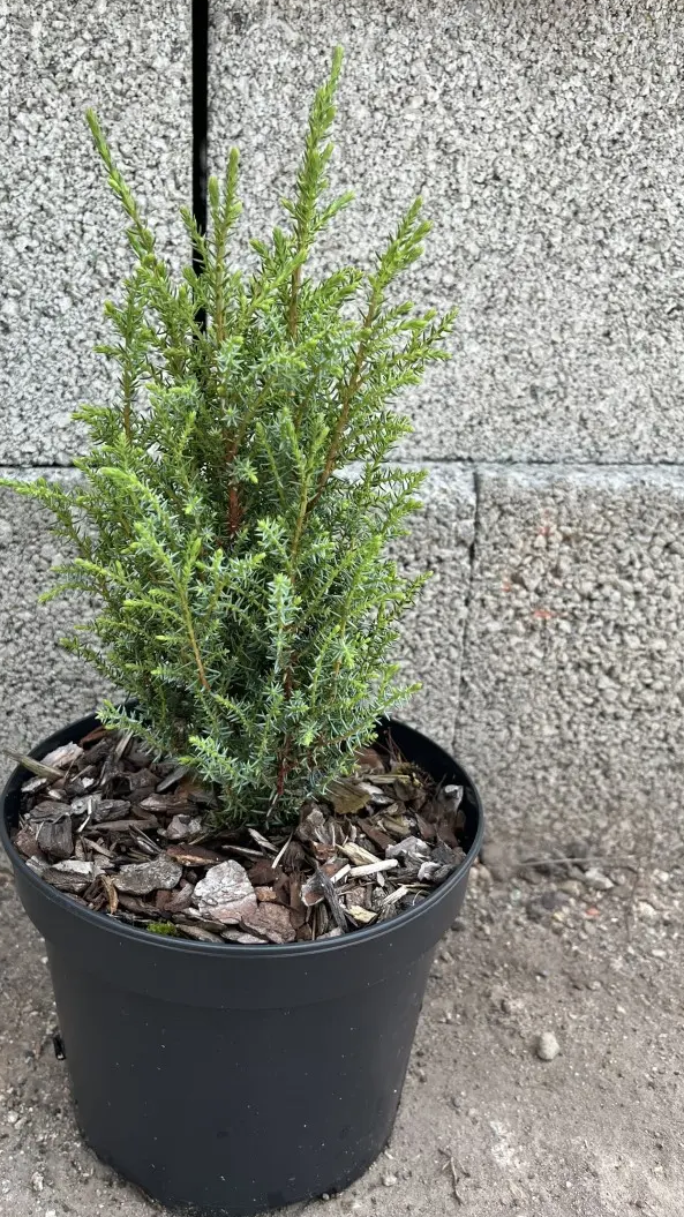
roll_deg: -1.8
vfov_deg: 66.1
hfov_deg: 40.0
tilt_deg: -21.2
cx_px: 273
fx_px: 936
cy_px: 596
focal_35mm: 29
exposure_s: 1/631
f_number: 1.6
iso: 50
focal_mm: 5.1
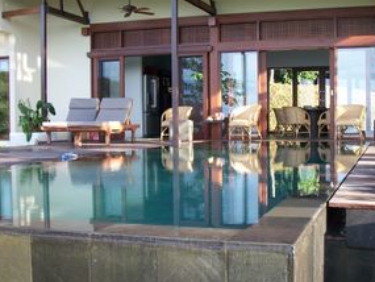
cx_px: 233
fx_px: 531
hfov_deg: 38.7
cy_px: 132
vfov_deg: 29.7
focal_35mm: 49
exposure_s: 1/50
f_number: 3.9
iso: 64
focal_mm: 6.3
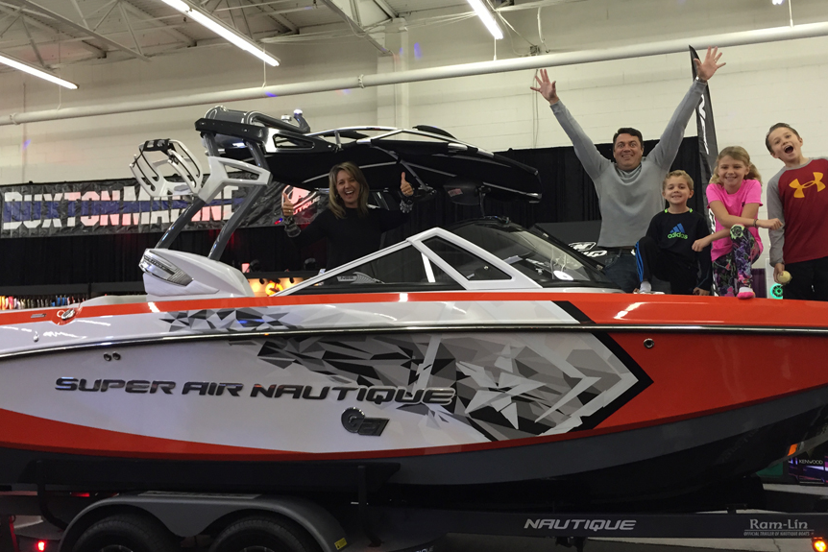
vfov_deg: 37.9
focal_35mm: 35
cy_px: 271
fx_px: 805
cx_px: 446
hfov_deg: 54.4
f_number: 2.2
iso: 100
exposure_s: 1/30
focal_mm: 4.15
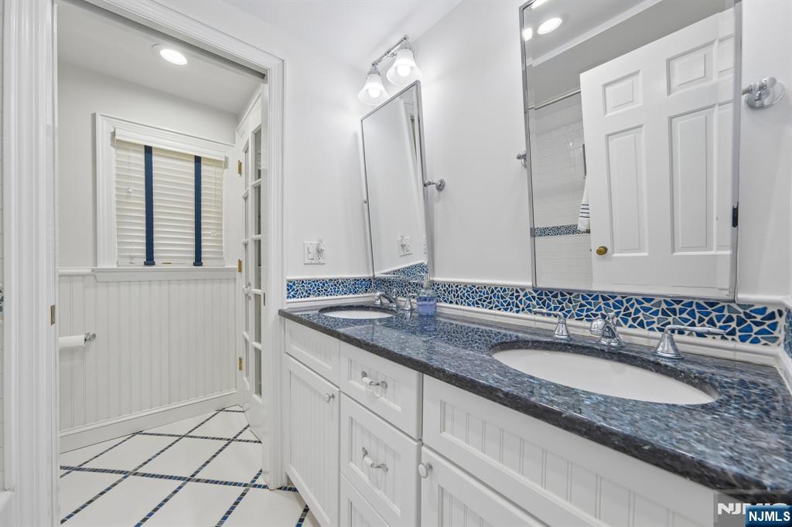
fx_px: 264
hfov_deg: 112.6
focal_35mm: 12
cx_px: 396
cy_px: 264
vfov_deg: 90.0
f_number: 5.6
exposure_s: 1/25
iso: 160
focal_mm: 8
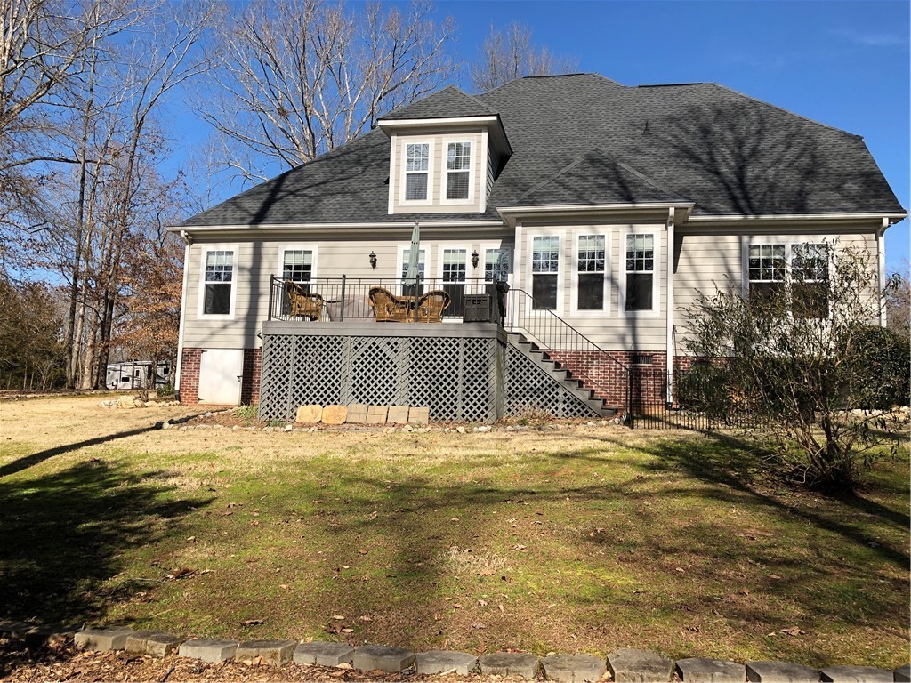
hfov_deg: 63.4
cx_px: 456
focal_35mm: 28
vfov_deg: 49.7
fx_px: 737
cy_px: 342
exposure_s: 1/1919
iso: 20
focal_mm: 3.99
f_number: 1.8
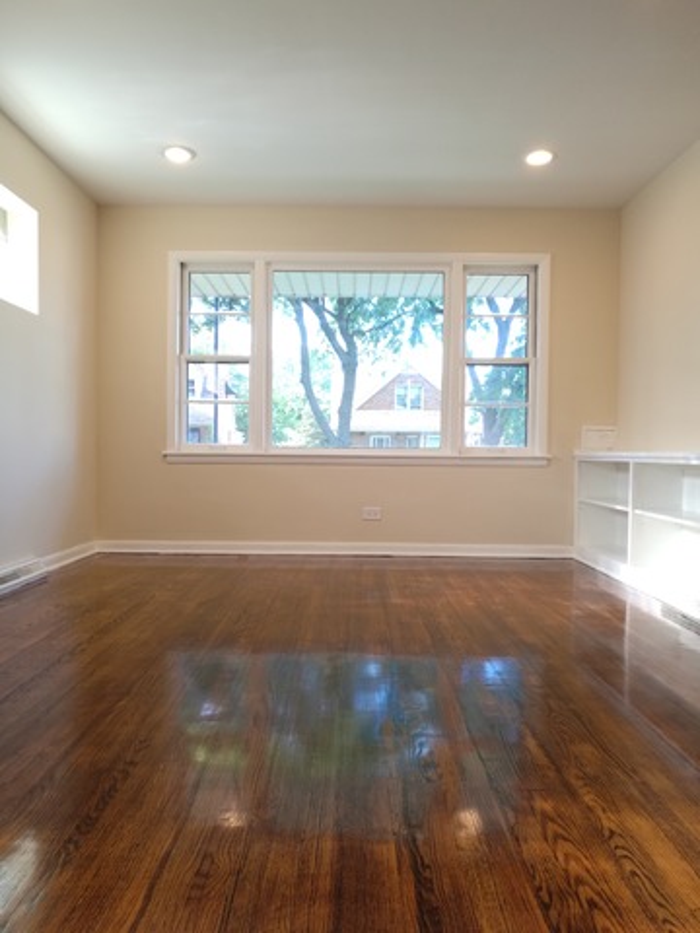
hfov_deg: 51.4
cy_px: 466
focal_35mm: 27
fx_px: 728
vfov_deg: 65.3
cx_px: 350
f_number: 2
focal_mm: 4.04
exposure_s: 1/33.3
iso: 64
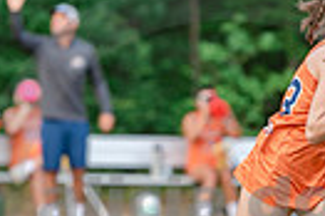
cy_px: 227
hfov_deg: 2.3
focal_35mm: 886
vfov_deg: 1.5
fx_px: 7989
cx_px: 213
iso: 250
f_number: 2.8
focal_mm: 200
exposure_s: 1/320
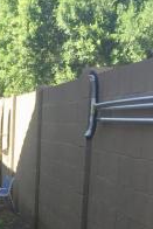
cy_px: 306
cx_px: -71
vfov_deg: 16.3
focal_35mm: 118
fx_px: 751
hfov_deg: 11.2
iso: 32
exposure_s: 1/363
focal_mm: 4.15
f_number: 2.2
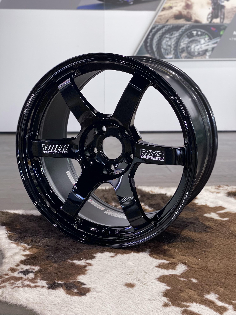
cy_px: 158
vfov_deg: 36.8
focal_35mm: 52
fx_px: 473
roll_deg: +0.3
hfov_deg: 28.0
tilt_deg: -10.6
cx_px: 118
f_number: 2
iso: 160
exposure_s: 1/50
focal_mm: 6
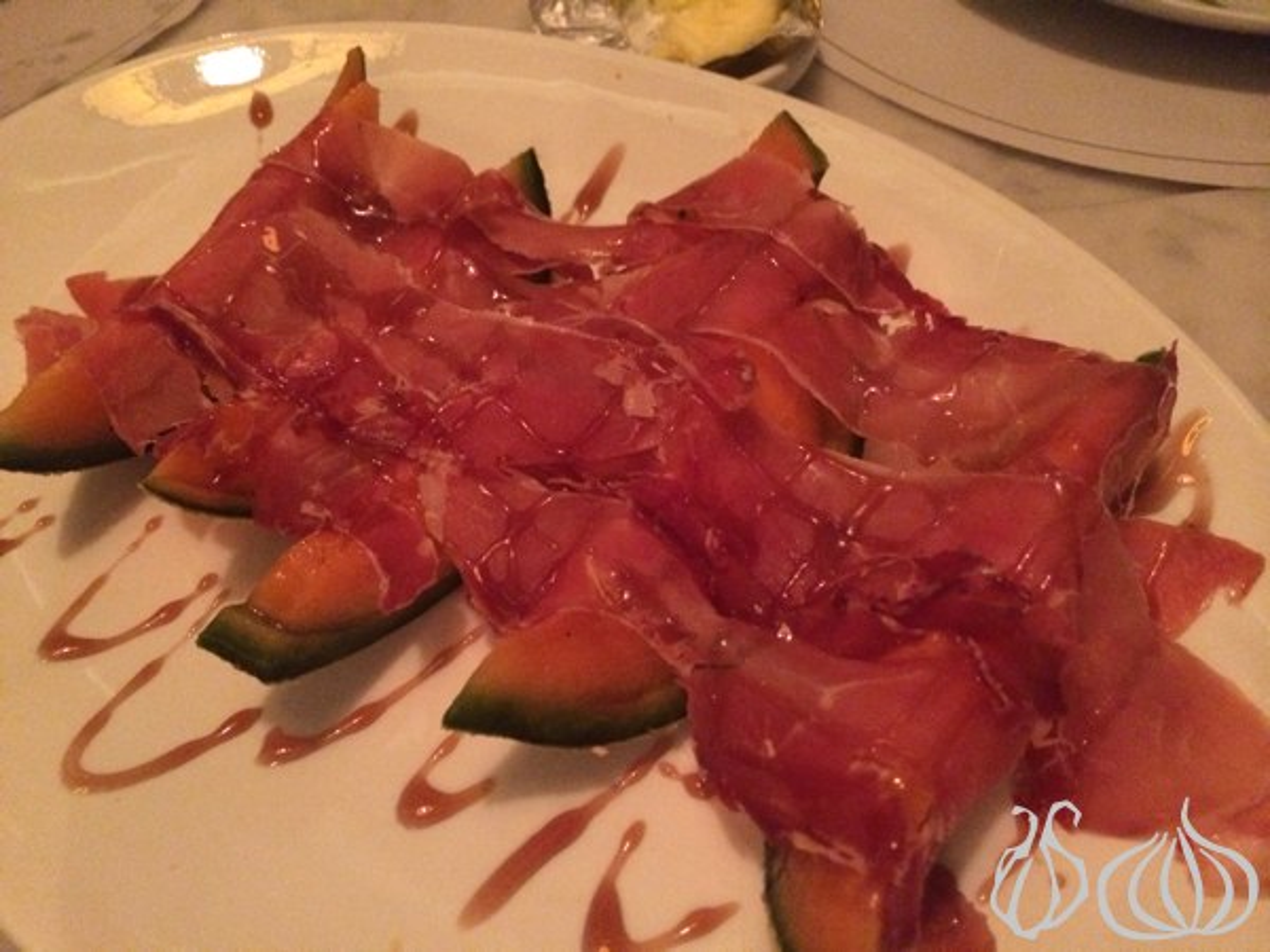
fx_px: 1101
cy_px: 476
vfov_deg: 46.8
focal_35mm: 30
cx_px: 635
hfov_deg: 60.0
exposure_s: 1/15
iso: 640
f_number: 2.2
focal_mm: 4.12
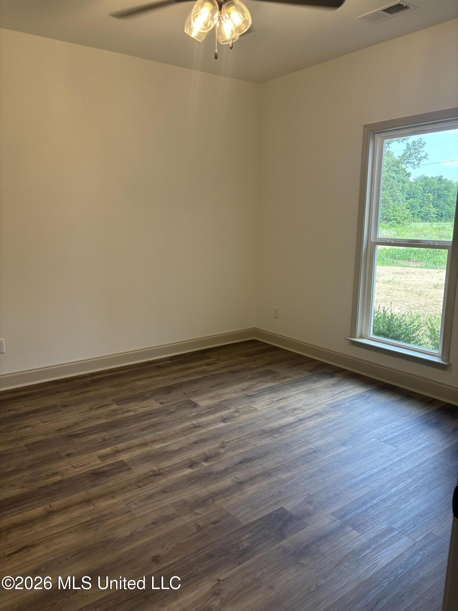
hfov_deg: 53.1
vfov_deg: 67.3
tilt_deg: -11.4
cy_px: 306
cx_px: 229
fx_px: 459
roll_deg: -1.2
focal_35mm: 26
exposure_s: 1/120
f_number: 1.6
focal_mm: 5.96
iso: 100
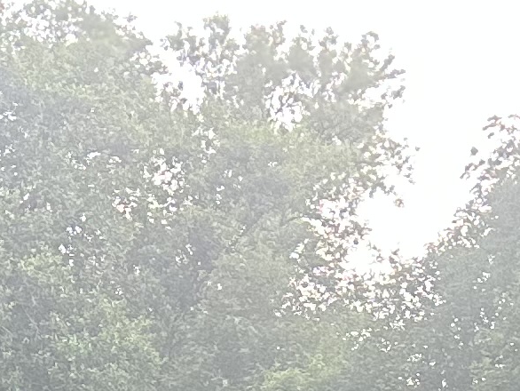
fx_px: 2480
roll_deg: -2.2
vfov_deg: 7.7
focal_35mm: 165
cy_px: 1244
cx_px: -59
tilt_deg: -10.2
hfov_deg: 11.8
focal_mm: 6.86
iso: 200
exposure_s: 1/121
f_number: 1.78
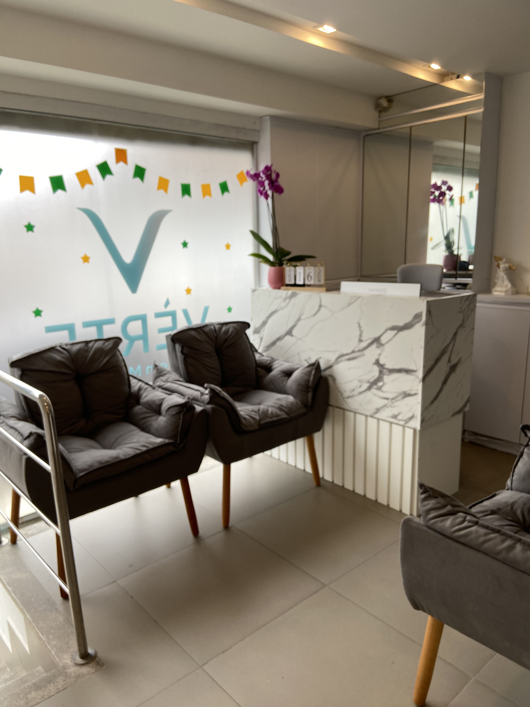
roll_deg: +1.6
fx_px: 510
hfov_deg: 54.9
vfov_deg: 69.4
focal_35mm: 25
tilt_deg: -12.3
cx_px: 265
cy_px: 354
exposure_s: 1/120
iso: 40
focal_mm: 4.25
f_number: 1.8
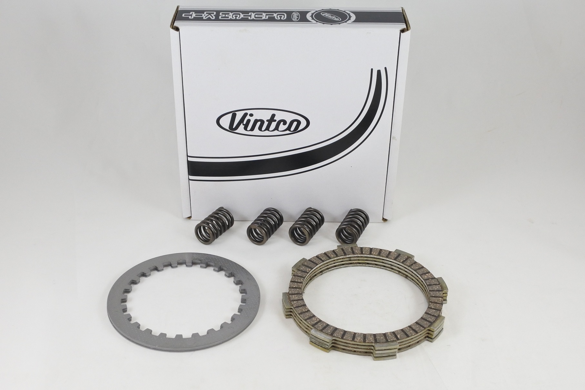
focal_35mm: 39
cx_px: 292
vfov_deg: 34.2
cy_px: 195
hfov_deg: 49.6
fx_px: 634
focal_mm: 14.7
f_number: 4.2
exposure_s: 1/125
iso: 500
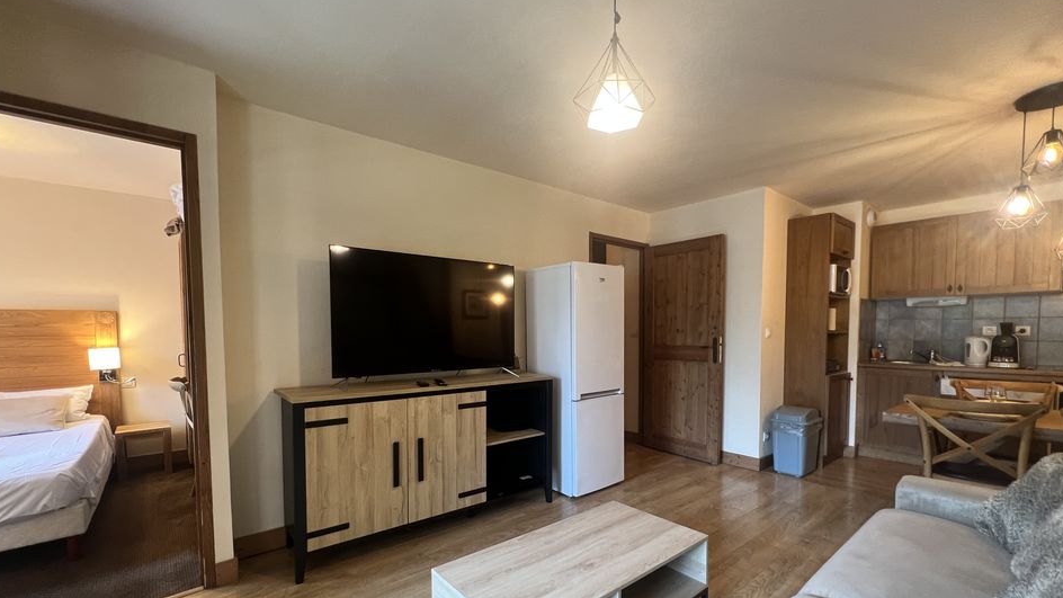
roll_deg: +0.8
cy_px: 355
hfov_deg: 103.0
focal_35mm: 15
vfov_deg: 69.9
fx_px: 423
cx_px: 533
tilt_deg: -2.9
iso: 200
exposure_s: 1/50
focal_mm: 1.57
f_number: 1.8
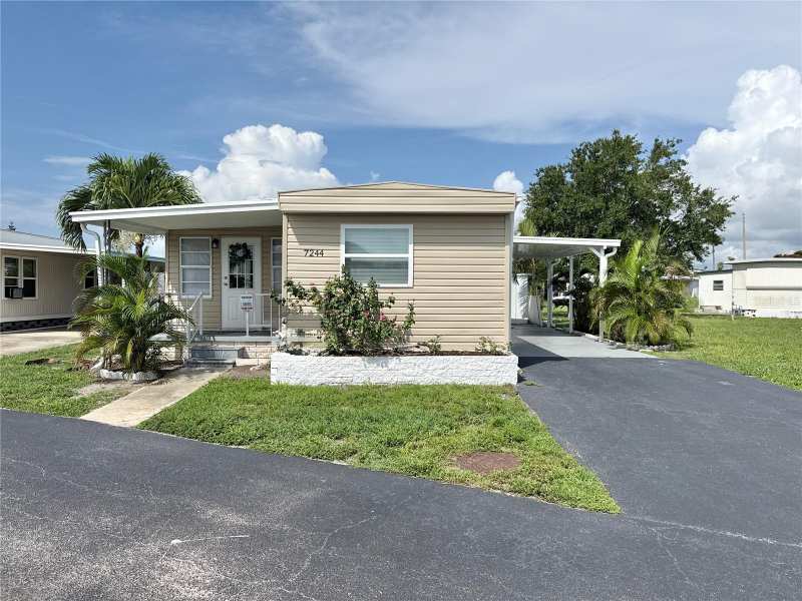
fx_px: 556
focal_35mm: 24
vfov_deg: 56.8
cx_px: 401
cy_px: 300
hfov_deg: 71.6
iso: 80
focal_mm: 6.76
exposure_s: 1/10309
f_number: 1.78
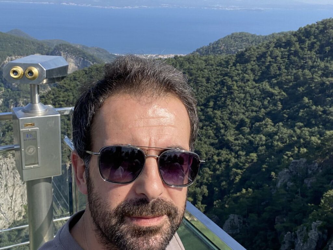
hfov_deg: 60.0
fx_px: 289
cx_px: 166
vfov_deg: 46.8
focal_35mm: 30
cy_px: 125
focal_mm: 2.71
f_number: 2.2
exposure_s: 1/621
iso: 25
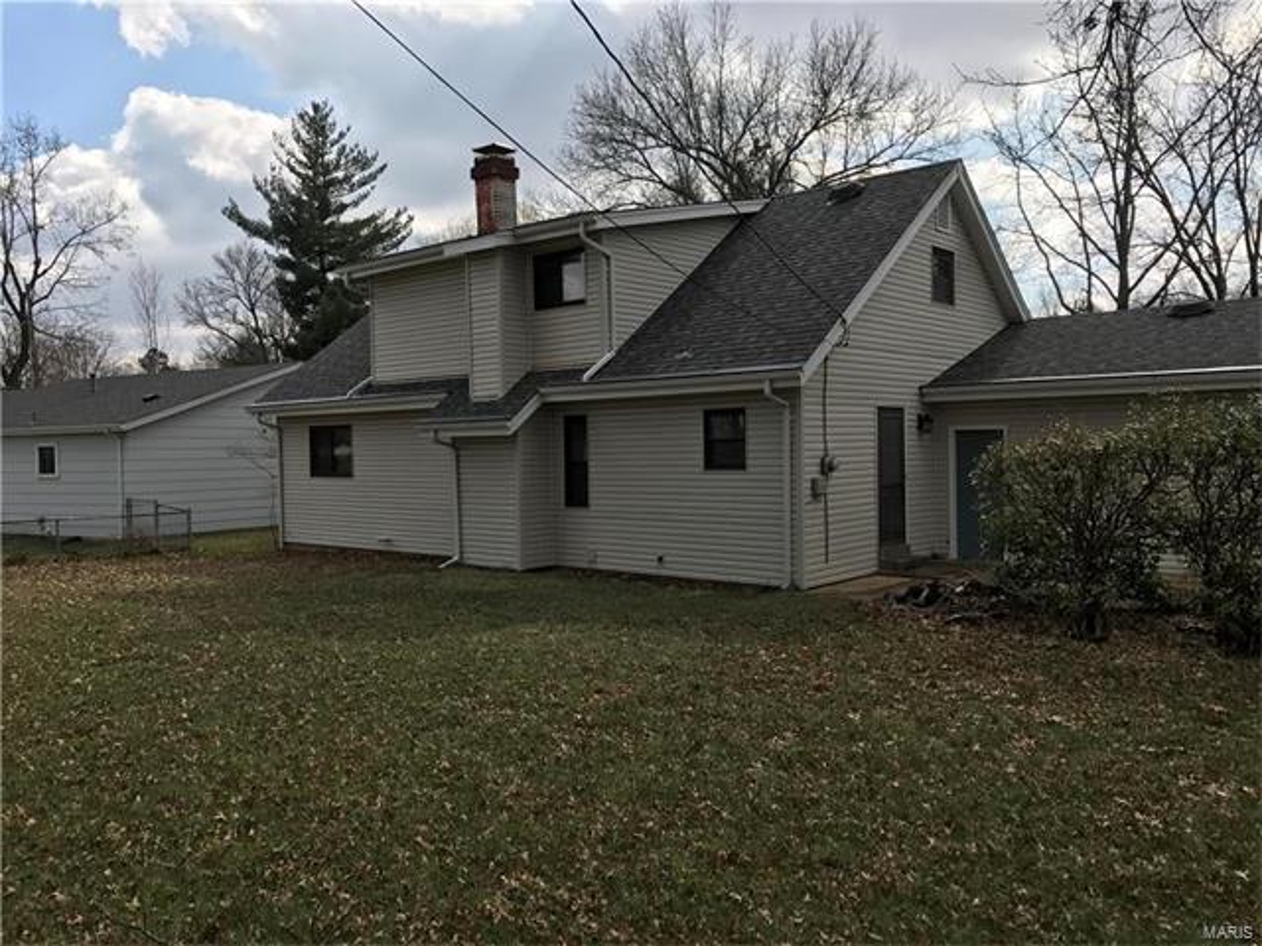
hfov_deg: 63.4
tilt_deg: -0.7
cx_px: 631
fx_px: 1021
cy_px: 473
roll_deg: -1.2
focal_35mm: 28
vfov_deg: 49.7
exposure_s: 1/2283
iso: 20
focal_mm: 3.99
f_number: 1.8
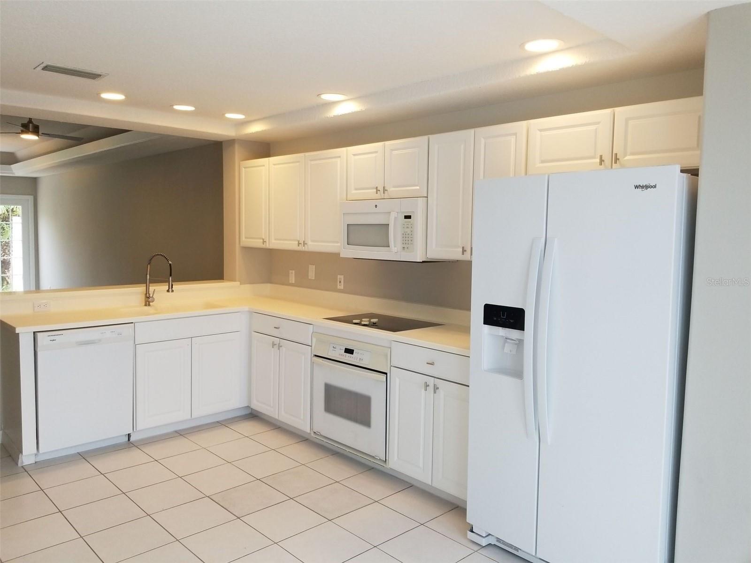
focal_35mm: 26
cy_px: 282
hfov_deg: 67.3
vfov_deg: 53.1
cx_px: 376
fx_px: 564
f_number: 1.7
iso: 80
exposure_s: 1/120
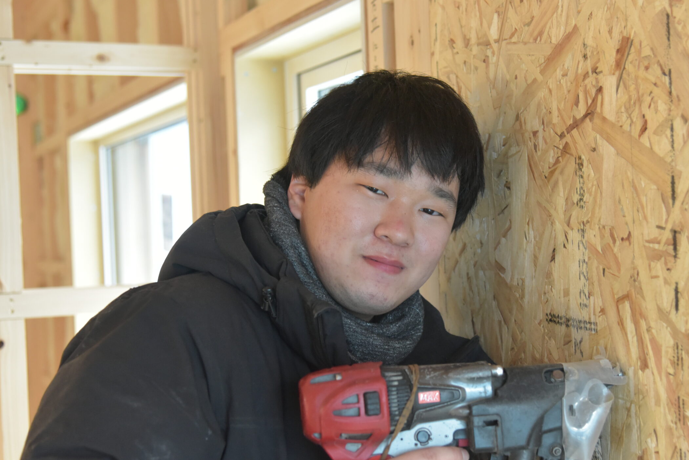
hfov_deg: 32.8
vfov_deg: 22.3
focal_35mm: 61
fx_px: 1168
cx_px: 394
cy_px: 237
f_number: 4
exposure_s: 1/50
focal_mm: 50
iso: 3200
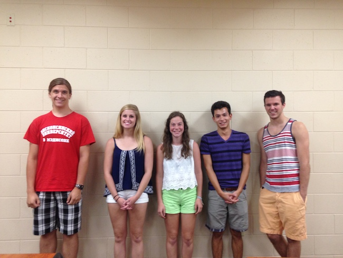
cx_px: 172
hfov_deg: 55.3
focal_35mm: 33
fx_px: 327
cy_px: 129
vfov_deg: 43.0
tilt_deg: -0.4
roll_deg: -0.4
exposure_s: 1/20
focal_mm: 4.12
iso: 125
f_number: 2.4
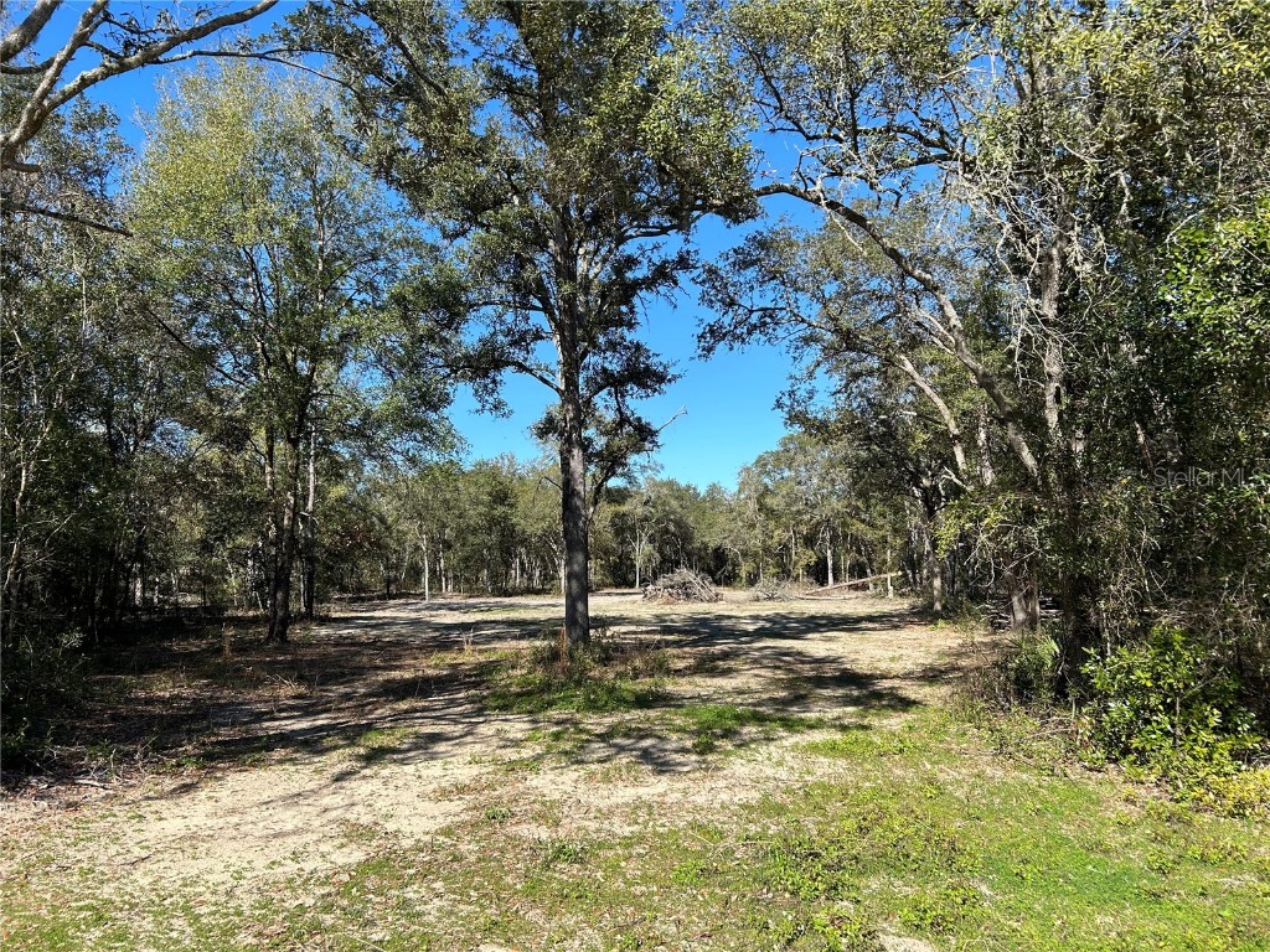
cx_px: 635
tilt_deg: +6.9
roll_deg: +0.7
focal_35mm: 26
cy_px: 476
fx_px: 954
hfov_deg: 67.3
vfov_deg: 53.1
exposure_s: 1/2208
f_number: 1.5
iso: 50
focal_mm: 5.7
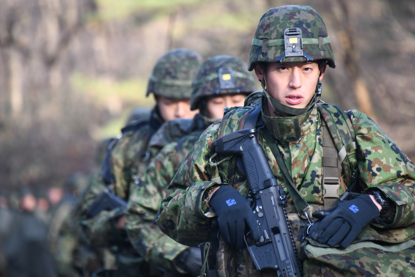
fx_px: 5187
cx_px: 208
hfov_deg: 4.6
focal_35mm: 450
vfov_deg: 3.1
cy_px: 138
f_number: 6.3
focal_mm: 300
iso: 500
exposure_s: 1/125
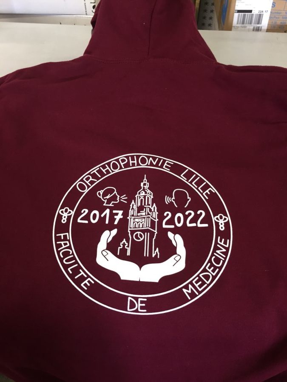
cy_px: 191
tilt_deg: -51.2
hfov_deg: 48.2
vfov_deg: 61.7
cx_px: 144
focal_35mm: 29
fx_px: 321
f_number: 2.2
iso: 160
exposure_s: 1/33
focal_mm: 4.15
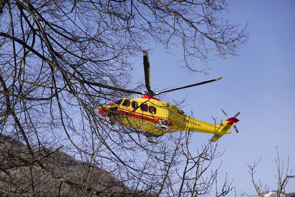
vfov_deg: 13.4
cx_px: 148
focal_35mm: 102
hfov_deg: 20.0
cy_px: 98
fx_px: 836
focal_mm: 37.41
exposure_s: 1/4000
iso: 640
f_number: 4
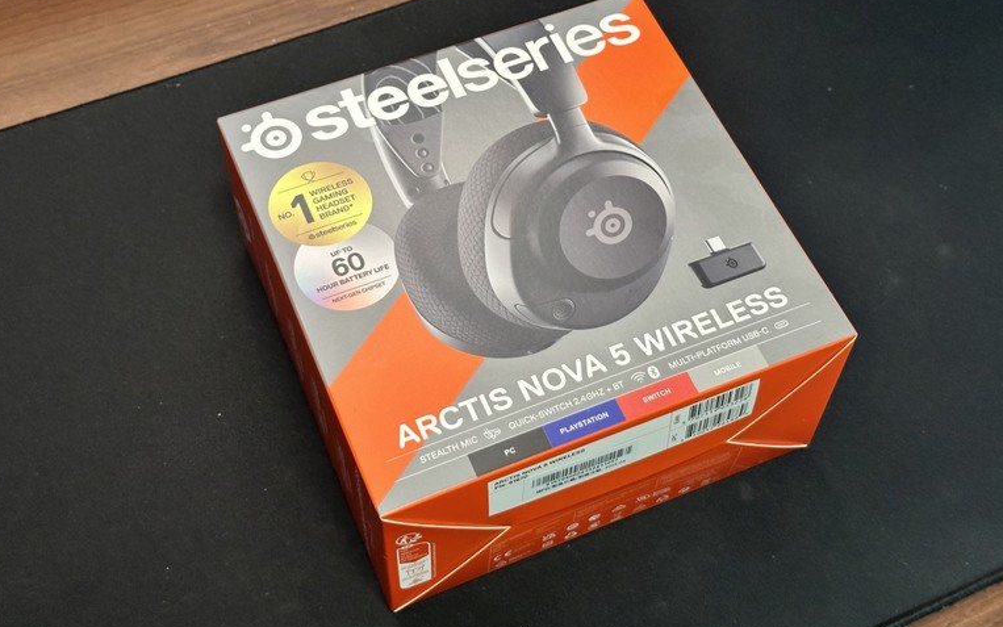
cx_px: 497
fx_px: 1422
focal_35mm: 52
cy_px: 262
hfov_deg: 38.9
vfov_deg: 24.8
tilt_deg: -56.9
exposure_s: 1/121
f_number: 1.78
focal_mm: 6.86
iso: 80
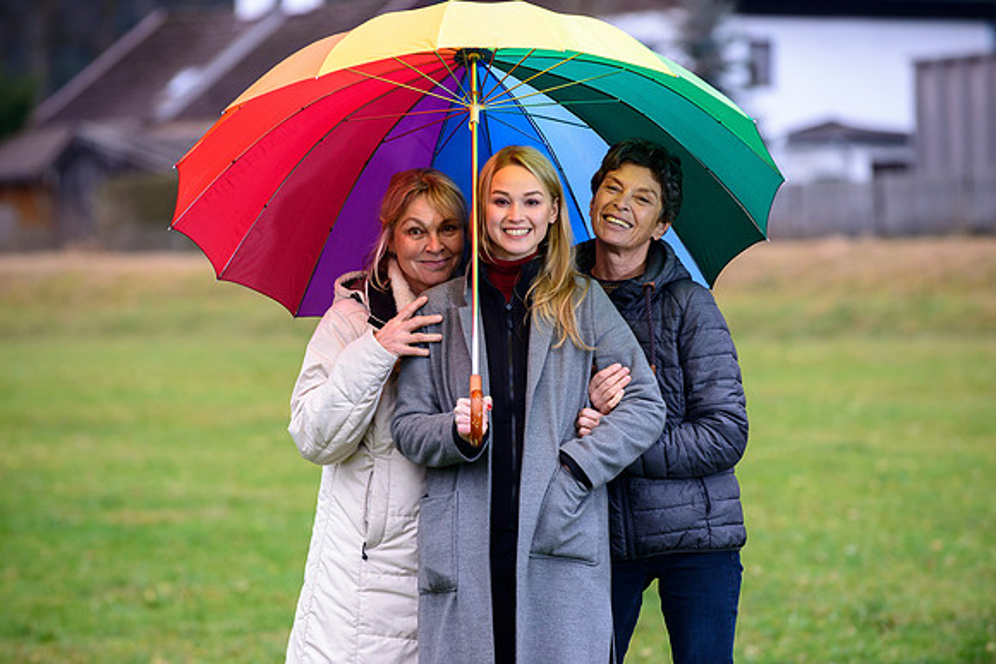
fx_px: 5534
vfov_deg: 6.9
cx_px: 498
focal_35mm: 200
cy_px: 332
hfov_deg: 10.3
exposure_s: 1/250
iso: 800
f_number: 5
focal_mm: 200
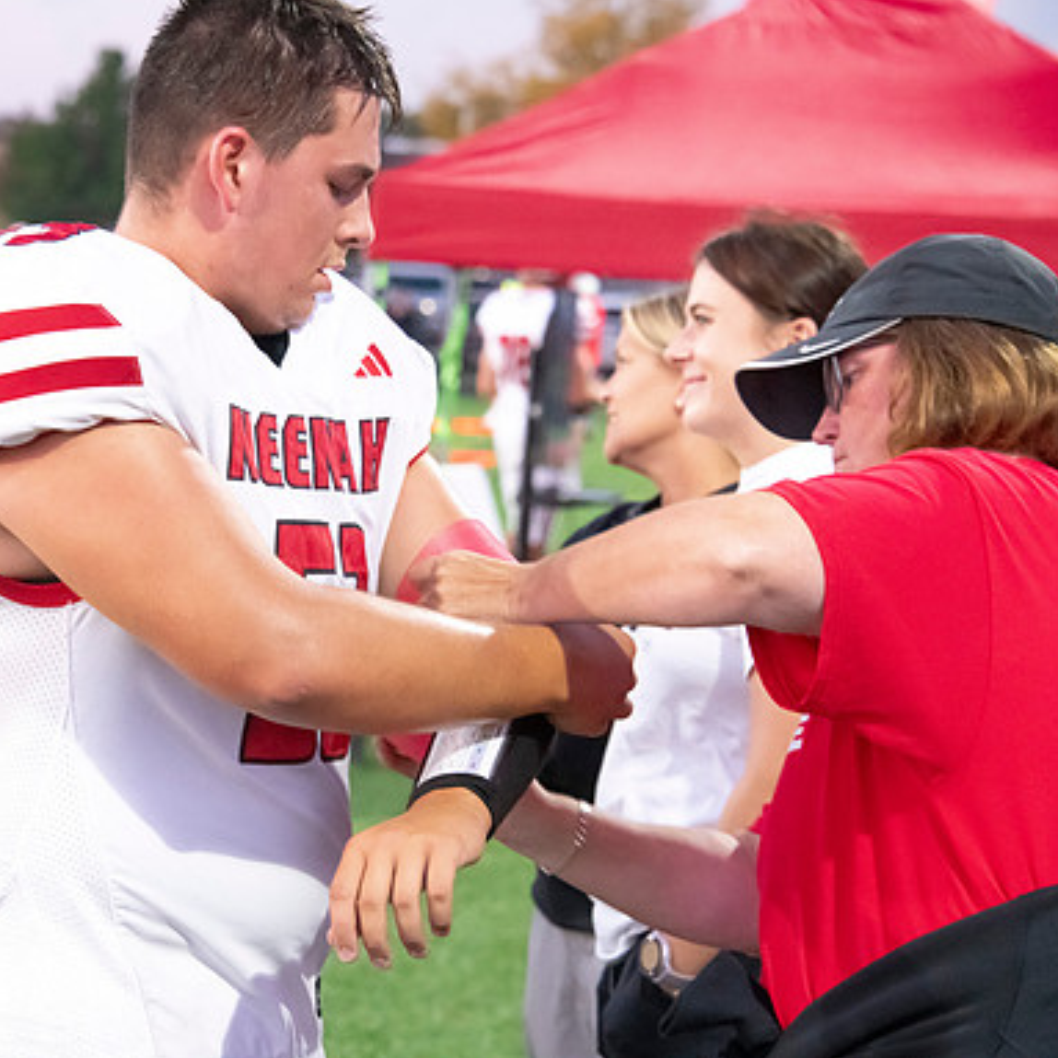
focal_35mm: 144
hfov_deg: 12.1
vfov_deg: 12.1
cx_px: 326
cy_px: 529
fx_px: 4979
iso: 10000
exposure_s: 1/125
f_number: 7.1
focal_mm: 112
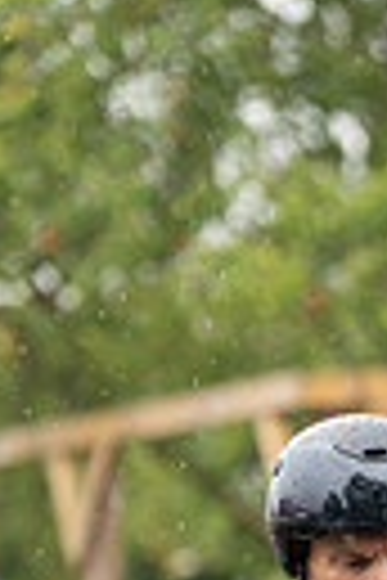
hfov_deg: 2.7
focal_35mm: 505
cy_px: 836
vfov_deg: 4.1
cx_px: 518
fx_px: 8142
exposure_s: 1/1000
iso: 1000
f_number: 3.2
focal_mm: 145
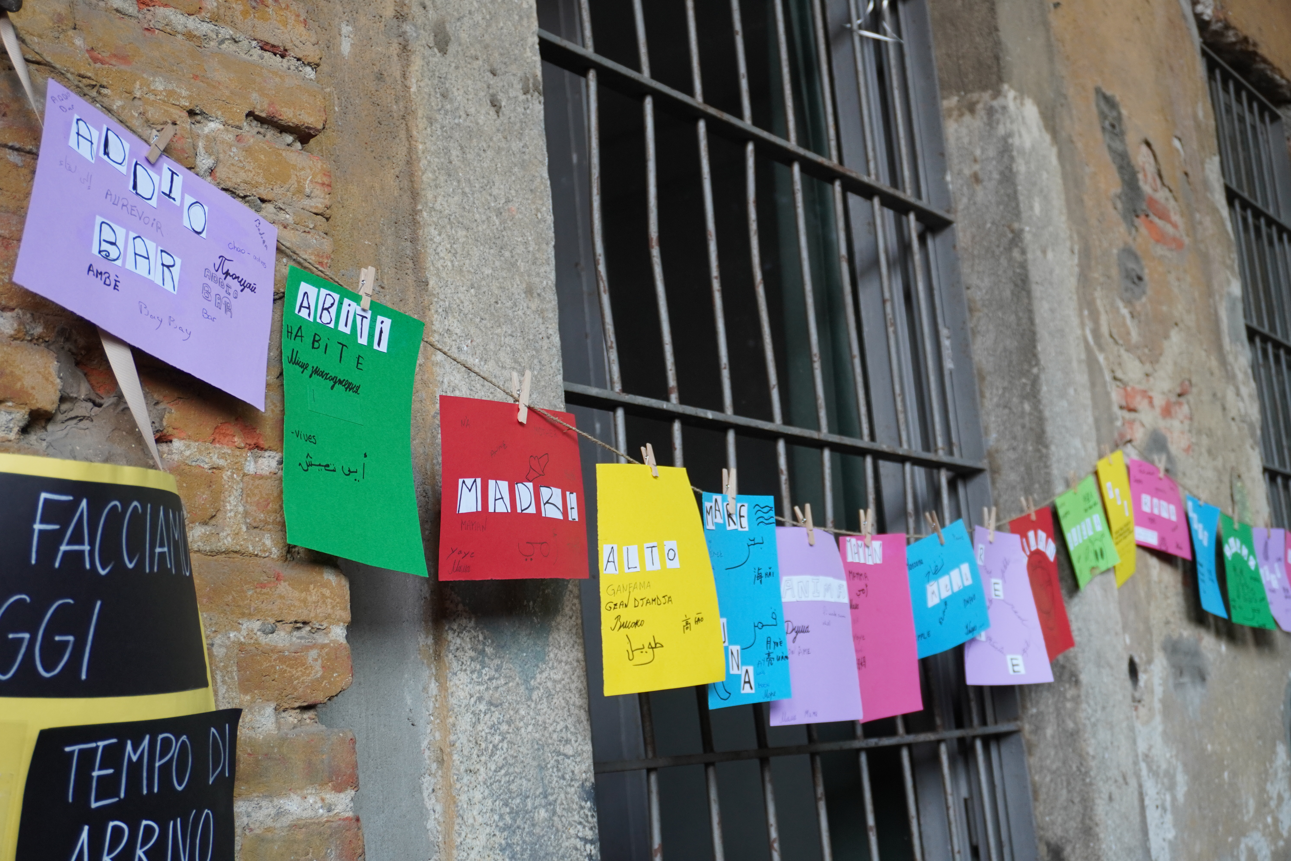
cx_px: 646
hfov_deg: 42.3
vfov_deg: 28.9
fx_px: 1667
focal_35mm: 46
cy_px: 430
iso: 500
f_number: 5
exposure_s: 1/160
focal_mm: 31
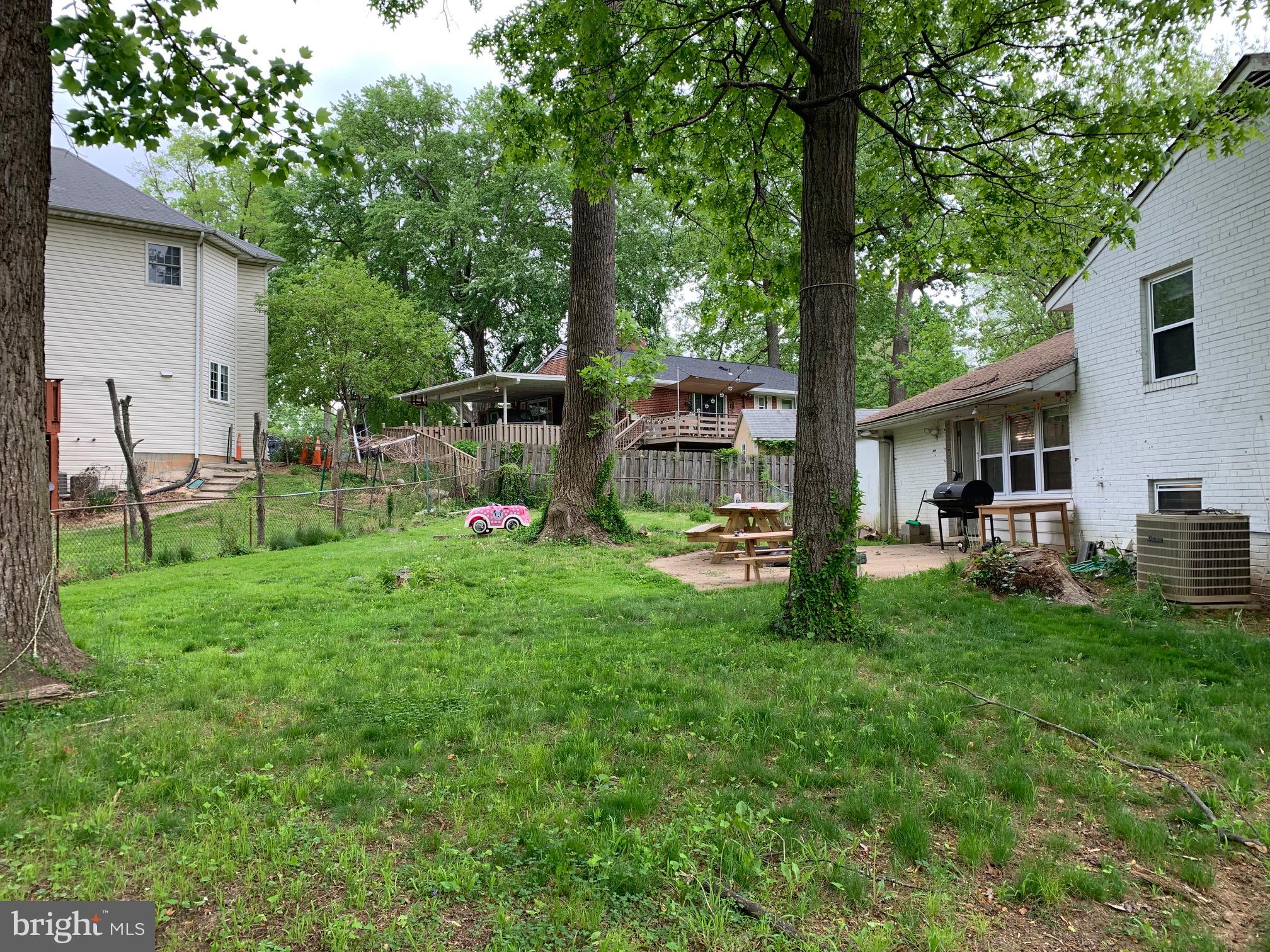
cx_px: 635
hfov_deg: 67.3
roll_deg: +0.8
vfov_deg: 53.1
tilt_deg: +3.5
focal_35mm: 26
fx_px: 954
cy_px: 476
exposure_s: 1/159
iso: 25
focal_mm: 4.25
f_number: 1.8
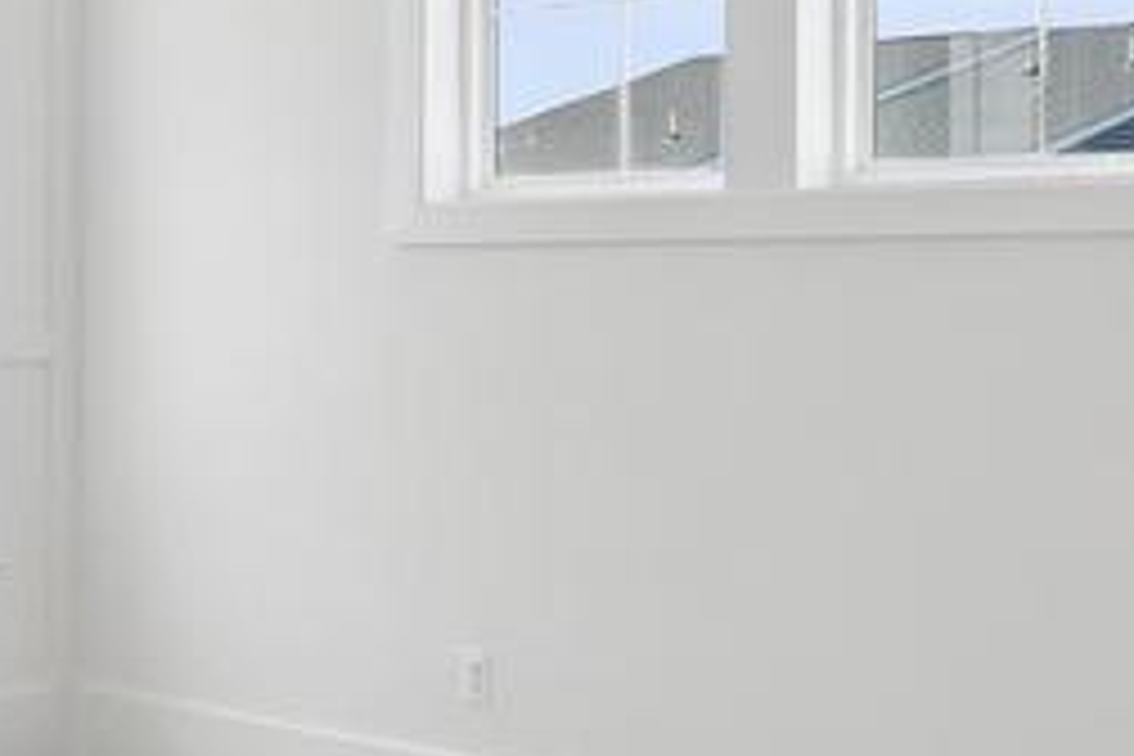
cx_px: 302
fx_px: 2520
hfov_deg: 25.1
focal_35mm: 80
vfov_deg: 17.1
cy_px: 333
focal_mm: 14
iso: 320
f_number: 7.1
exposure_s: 1/250
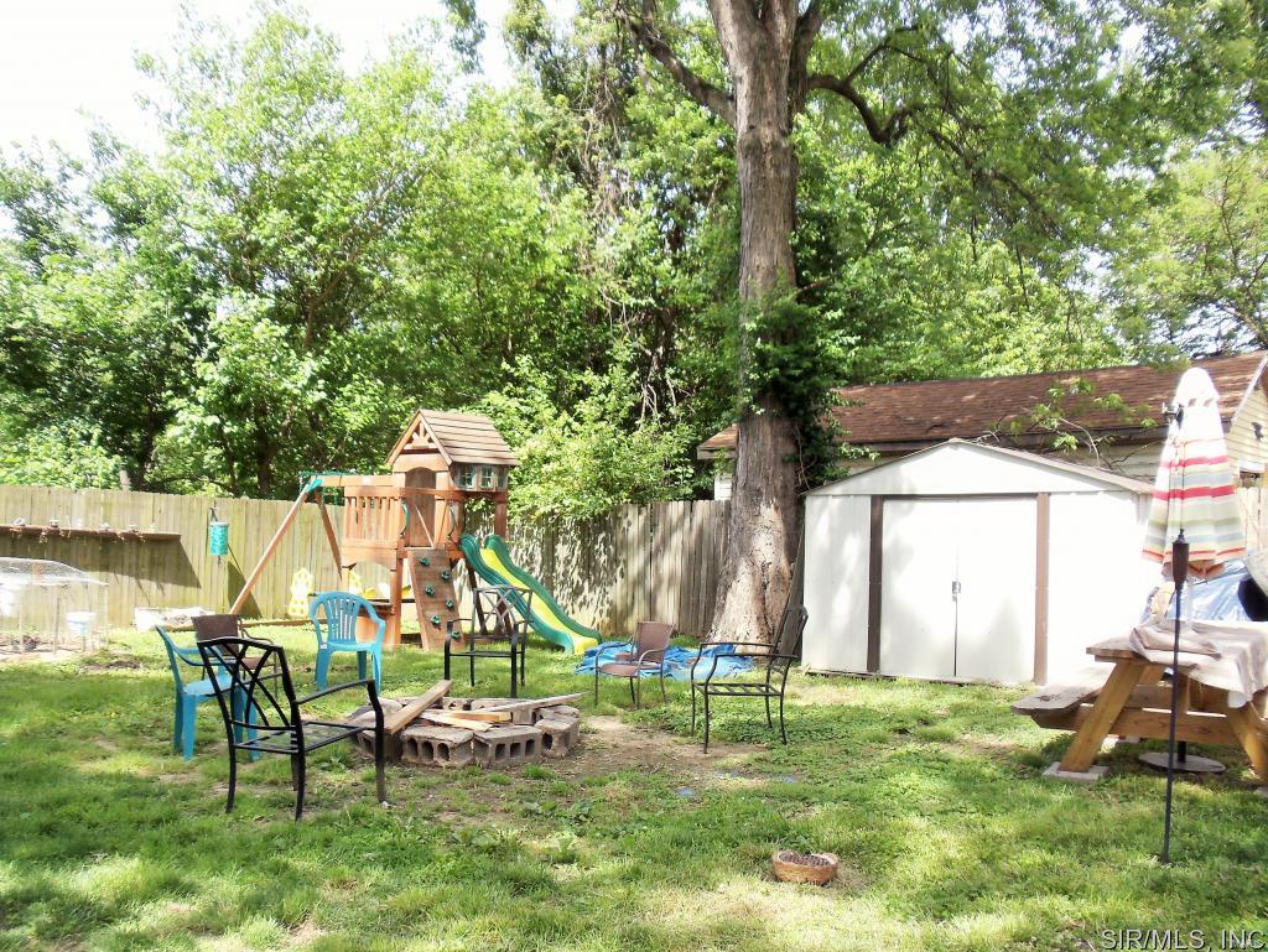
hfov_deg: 42.9
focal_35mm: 44
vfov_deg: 32.9
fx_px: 1612
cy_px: 476
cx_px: 634
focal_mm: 6
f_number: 3.5
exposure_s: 1/250
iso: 100
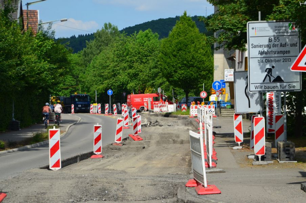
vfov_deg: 10.7
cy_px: 102
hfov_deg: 16.1
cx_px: 153
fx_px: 1082
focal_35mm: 128
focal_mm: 85
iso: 200
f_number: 11
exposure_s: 1/400
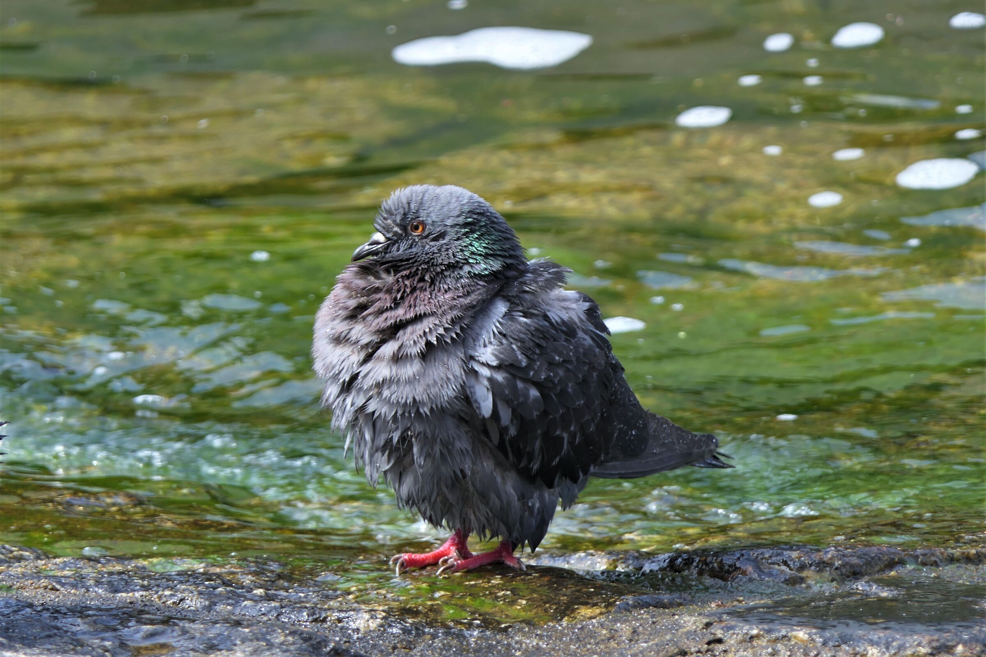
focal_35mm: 479
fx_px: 13118
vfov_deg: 2.9
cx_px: 493
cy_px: 328
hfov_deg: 4.3
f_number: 4.5
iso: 125
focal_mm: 175.7
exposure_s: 1/200
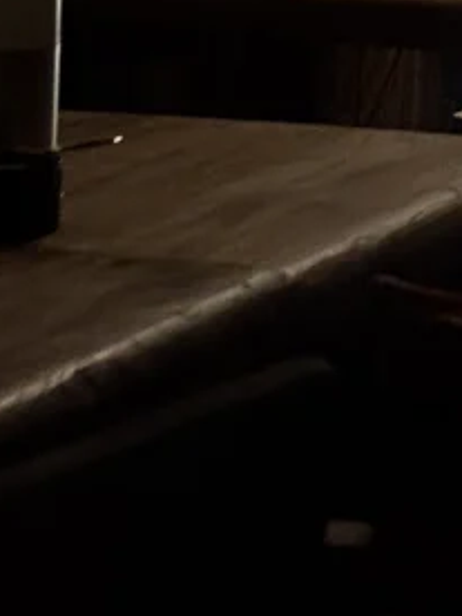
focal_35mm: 271
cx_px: 761
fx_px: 4823
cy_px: -828
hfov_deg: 5.4
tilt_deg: +1.6
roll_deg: -2.0
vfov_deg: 6.9
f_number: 1.6
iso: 100
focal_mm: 5.96
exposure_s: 1/50
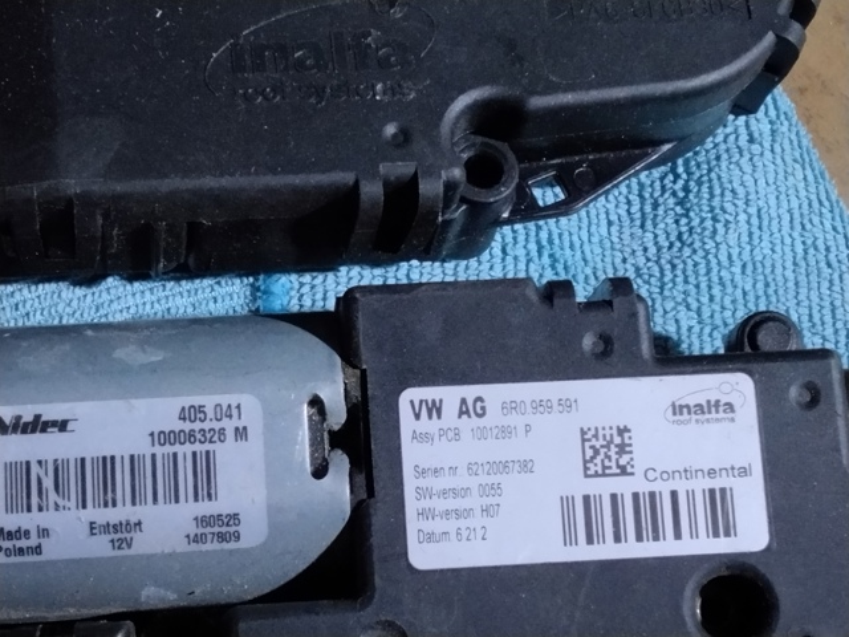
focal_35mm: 69
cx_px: 424
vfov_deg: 21.3
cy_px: 318
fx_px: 1692
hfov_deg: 28.2
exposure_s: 1/50
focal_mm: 2.78
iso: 176
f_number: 2
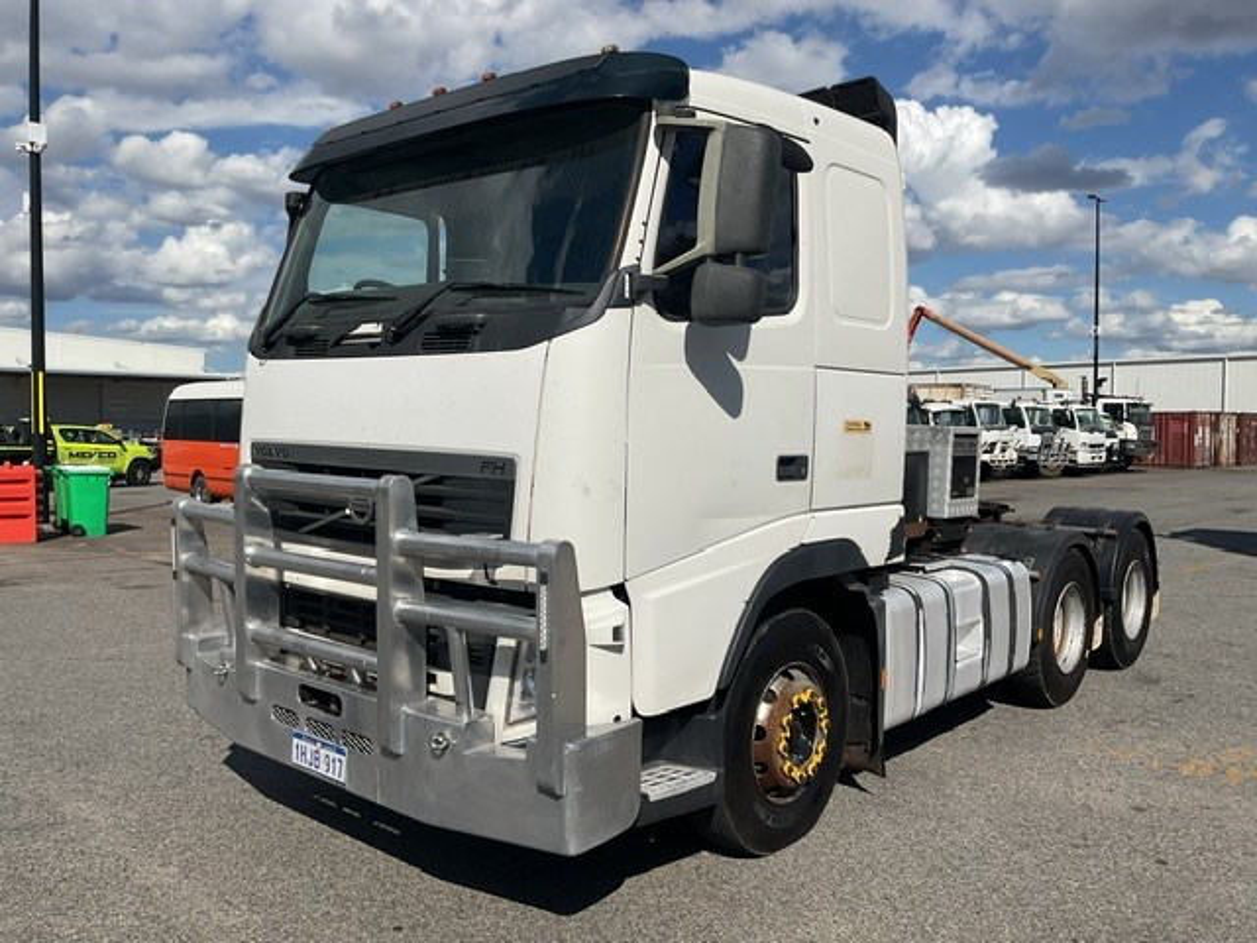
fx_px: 1053
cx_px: 628
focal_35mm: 29
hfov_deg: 61.7
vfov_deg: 48.2
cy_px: 472
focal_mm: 3
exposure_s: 1/4785
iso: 16
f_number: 1.8
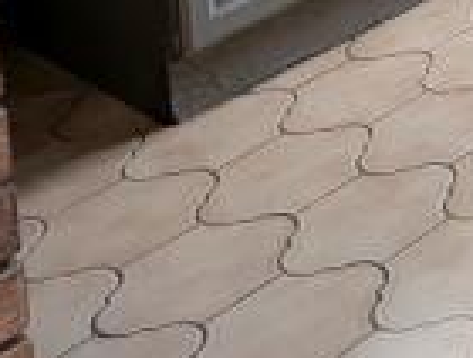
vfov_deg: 12.9
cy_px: -434
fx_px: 1303
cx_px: 828
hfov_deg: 17.2
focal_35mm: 95
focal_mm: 1.95
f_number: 2.2
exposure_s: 1/36.7
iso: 47
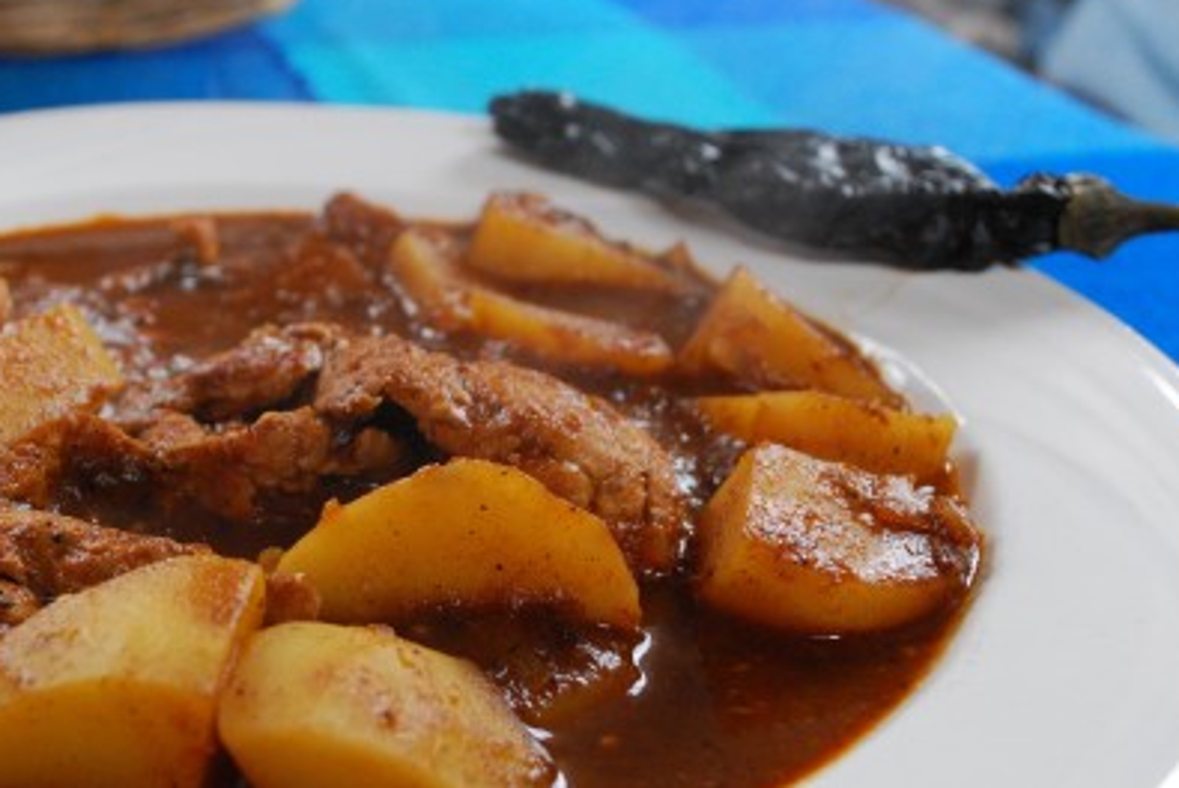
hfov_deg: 33.7
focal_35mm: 59
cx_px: 445
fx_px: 1934
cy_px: 457
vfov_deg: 23.0
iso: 800
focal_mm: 26
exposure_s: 1/160
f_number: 7.1
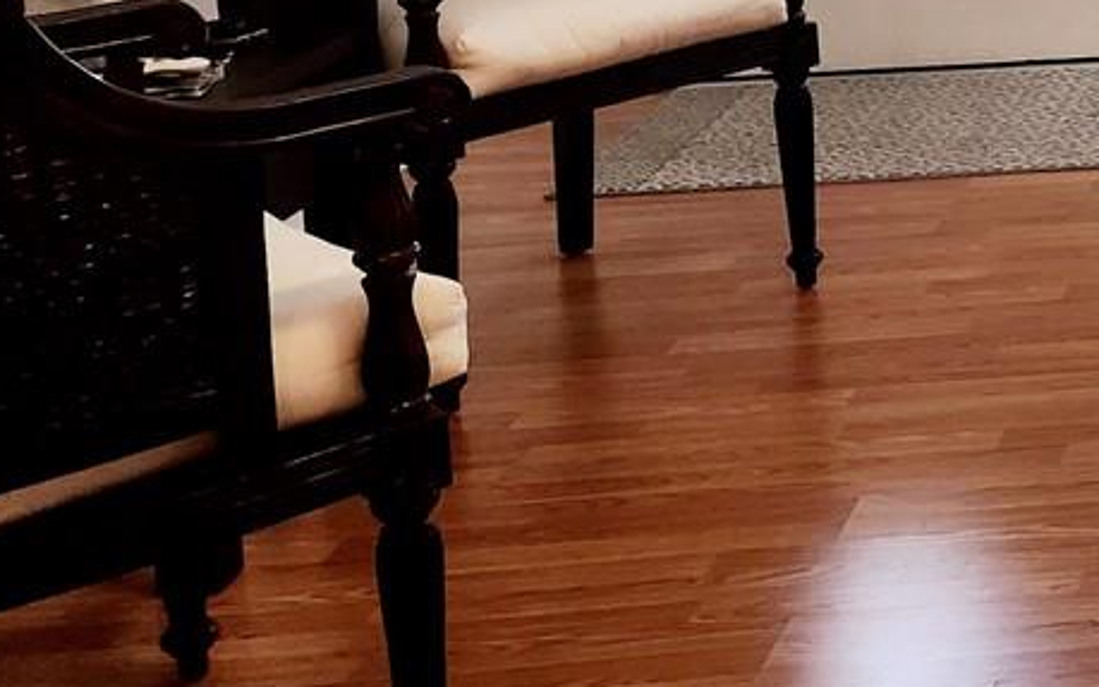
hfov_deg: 19.8
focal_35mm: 85
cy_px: -278
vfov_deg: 14.5
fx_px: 2546
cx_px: 1808
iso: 125
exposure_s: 1/120
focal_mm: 5.4
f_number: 1.8
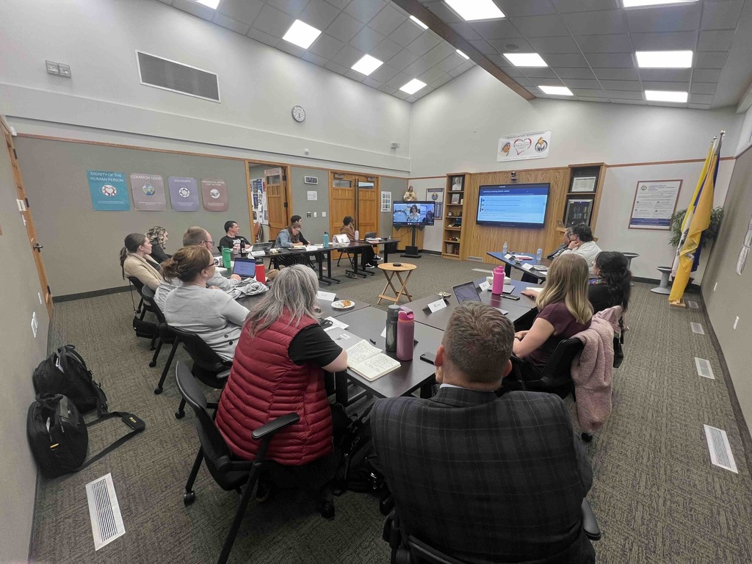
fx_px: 282
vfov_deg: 89.9
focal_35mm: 13
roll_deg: -0.8
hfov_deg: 106.2
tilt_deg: -15.6
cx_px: 376
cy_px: 282
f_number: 1.8
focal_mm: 1.57
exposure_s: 1/120
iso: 250
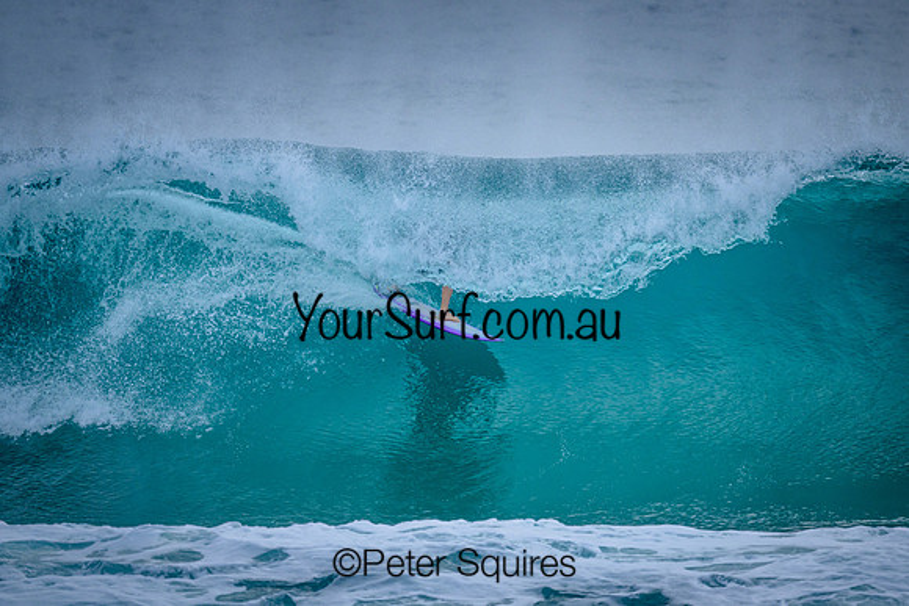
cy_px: 303
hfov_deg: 2.6
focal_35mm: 800
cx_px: 454
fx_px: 20204
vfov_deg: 1.7
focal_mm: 800
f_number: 6.3
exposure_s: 1/2000
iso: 1250
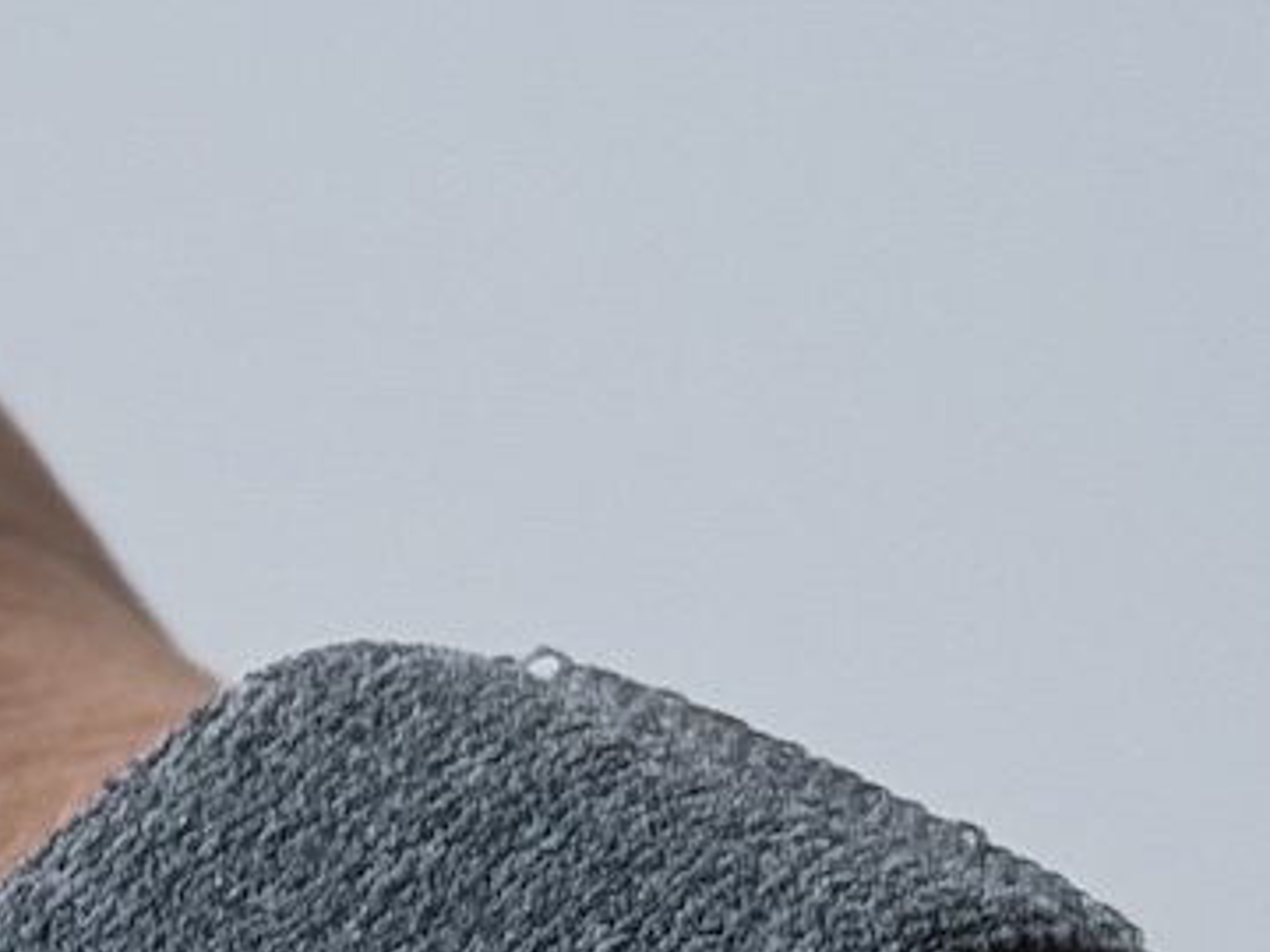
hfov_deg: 7.7
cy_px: 1384
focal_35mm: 253
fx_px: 9282
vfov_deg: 5.8
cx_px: -642
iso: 64
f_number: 1.78
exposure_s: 1/155
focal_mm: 6.76
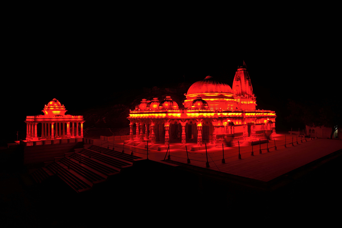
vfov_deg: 57.2
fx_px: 209
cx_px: 171
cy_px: 114
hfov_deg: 78.6
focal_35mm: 22
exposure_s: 1/15
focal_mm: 8.38
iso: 170
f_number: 2.8
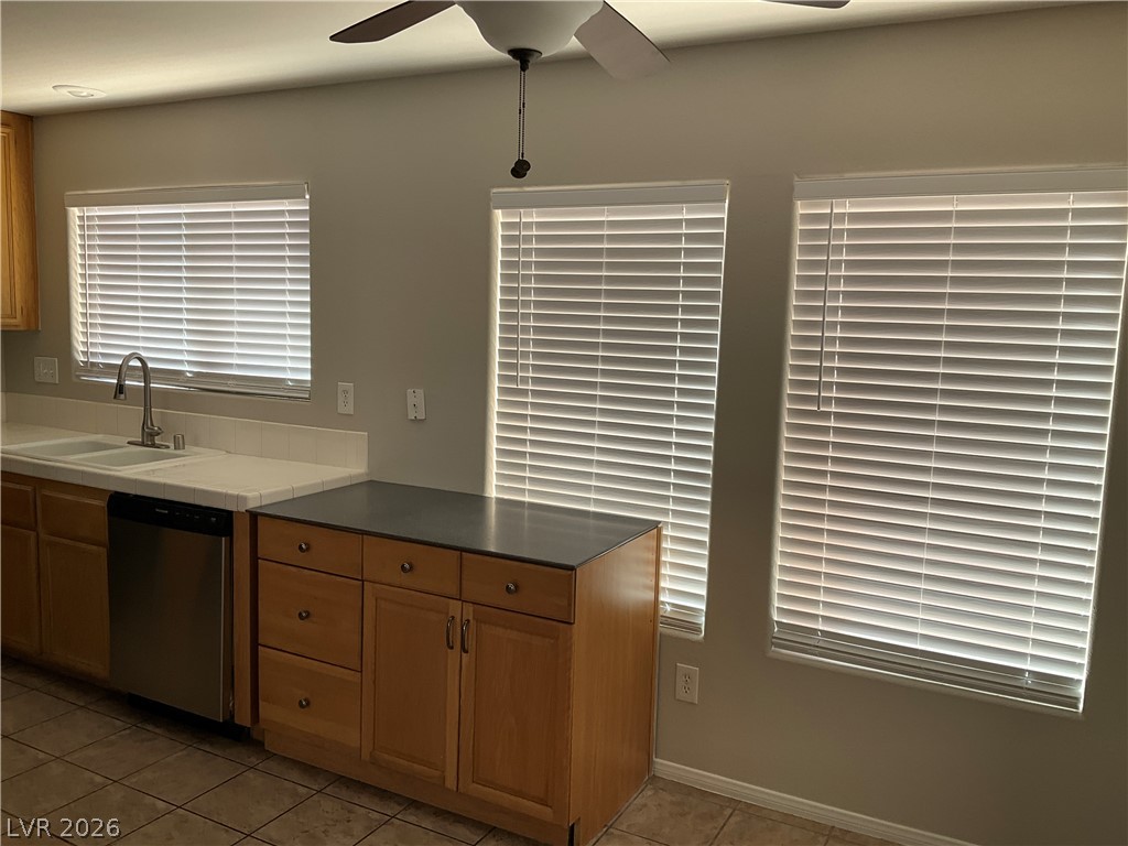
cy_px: 423
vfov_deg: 48.2
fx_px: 945
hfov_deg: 61.7
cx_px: 564
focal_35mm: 29
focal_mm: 3
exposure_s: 1/122
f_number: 1.8
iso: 40
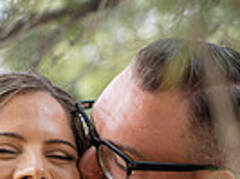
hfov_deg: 12.2
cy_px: 284
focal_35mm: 163
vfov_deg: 8.8
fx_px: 1127
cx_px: 98
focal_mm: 50
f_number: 2.2
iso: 125
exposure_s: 1/250
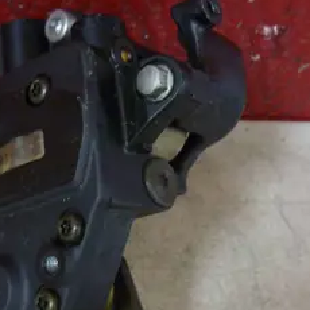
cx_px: 115
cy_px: 197
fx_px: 618
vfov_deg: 28.0
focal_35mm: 61
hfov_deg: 28.0
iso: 400
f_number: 2.8
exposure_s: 1/8
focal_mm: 5.5
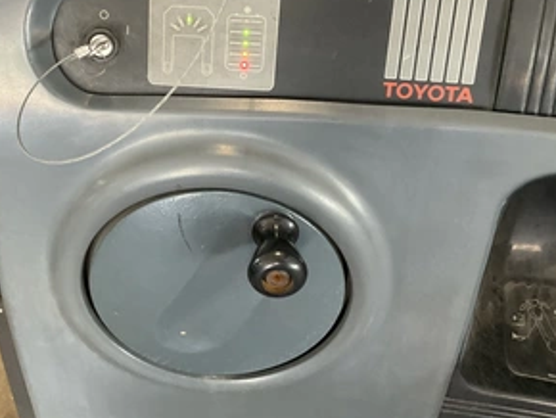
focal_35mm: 40
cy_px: 136
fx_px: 643
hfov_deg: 46.6
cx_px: 232
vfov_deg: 35.6
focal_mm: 3
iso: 160
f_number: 1.8
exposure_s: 1/60
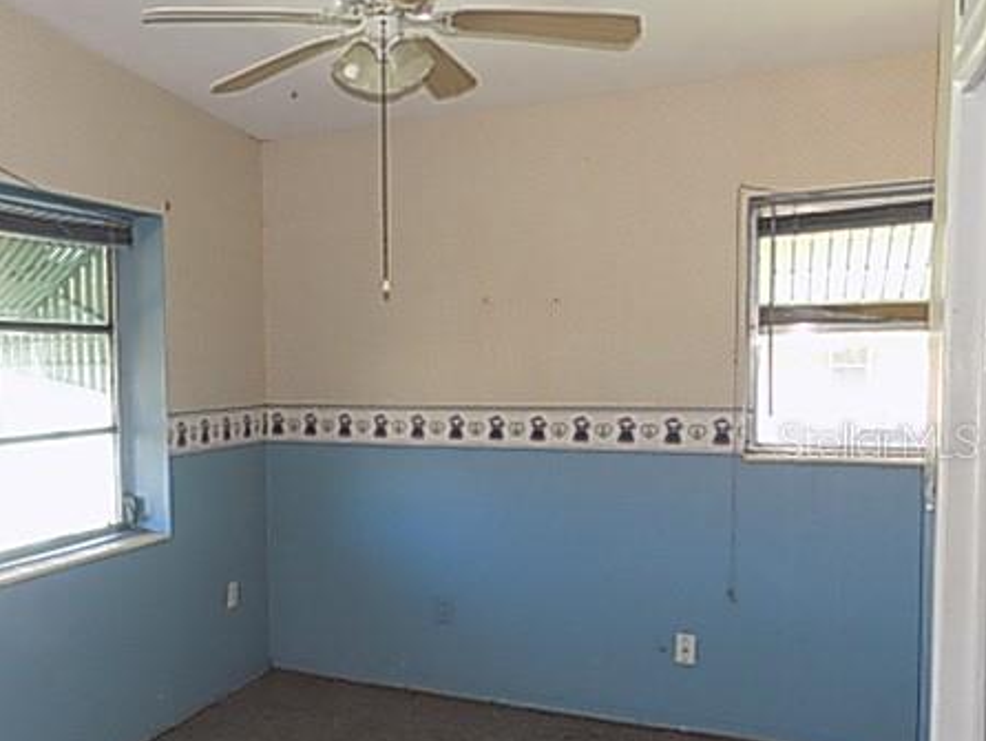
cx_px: 281
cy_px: 440
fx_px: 940
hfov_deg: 53.5
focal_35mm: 33
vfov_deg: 42.8
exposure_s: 1/30
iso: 140
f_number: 3.1
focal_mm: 4
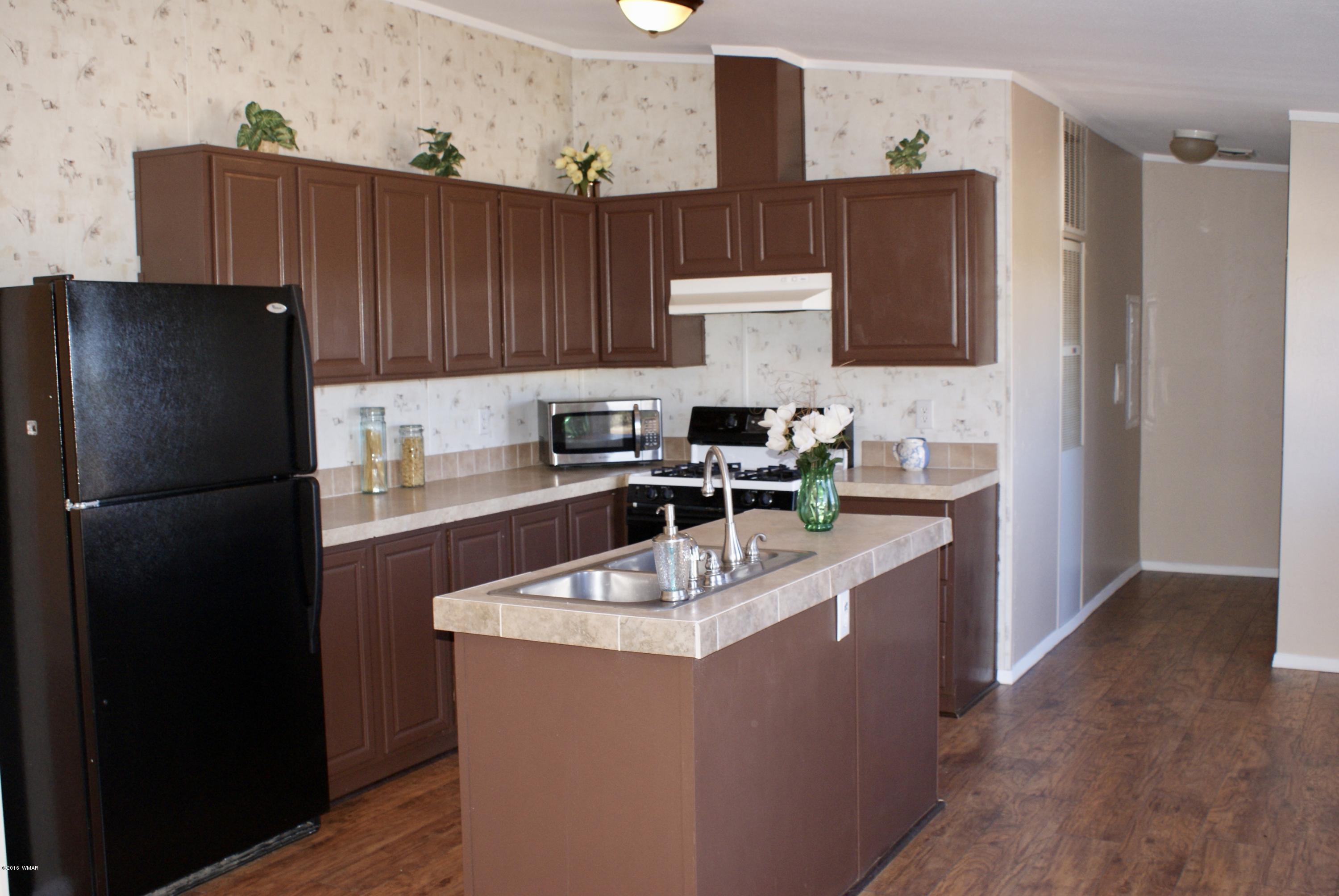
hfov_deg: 53.1
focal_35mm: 36
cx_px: 670
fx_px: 1341
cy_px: 448
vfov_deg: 37.0
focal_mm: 24
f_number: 5.6
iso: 400
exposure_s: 1/60
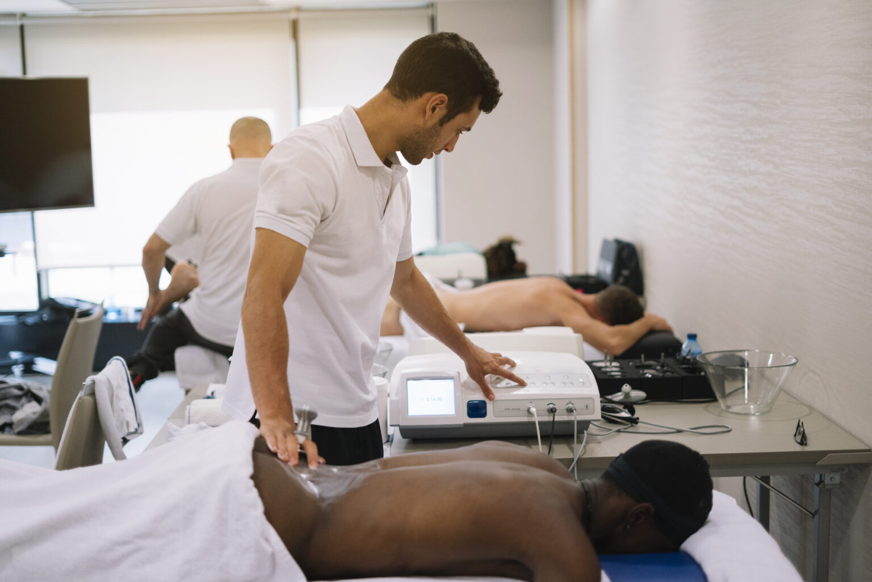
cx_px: 436
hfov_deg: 39.6
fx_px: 1211
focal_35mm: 50
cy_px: 291
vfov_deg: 27.0
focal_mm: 50
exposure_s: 1/400
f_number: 1.8
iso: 1250
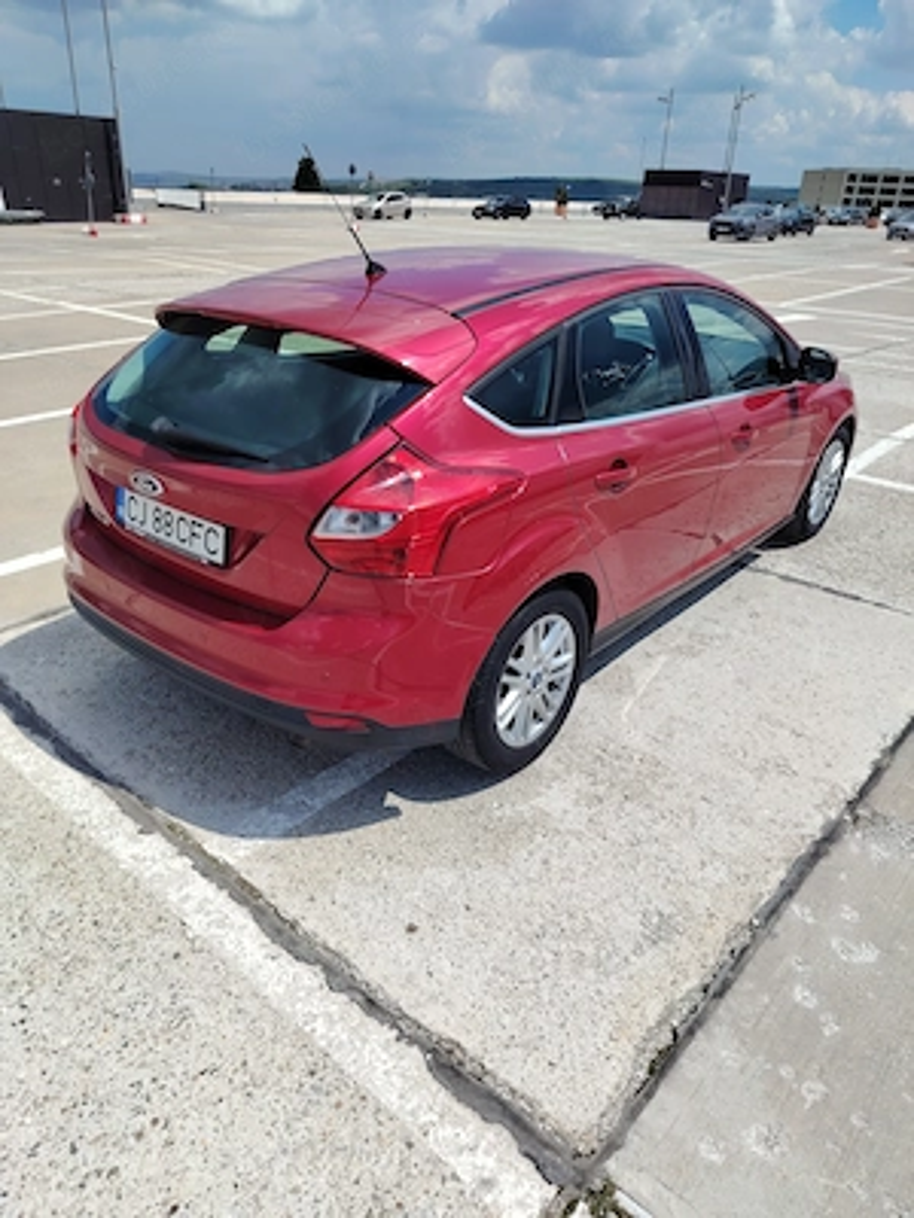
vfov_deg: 71.6
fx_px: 845
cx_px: 457
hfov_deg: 56.8
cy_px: 609
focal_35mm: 24
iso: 101
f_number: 1.75
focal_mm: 5.25
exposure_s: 1/1486
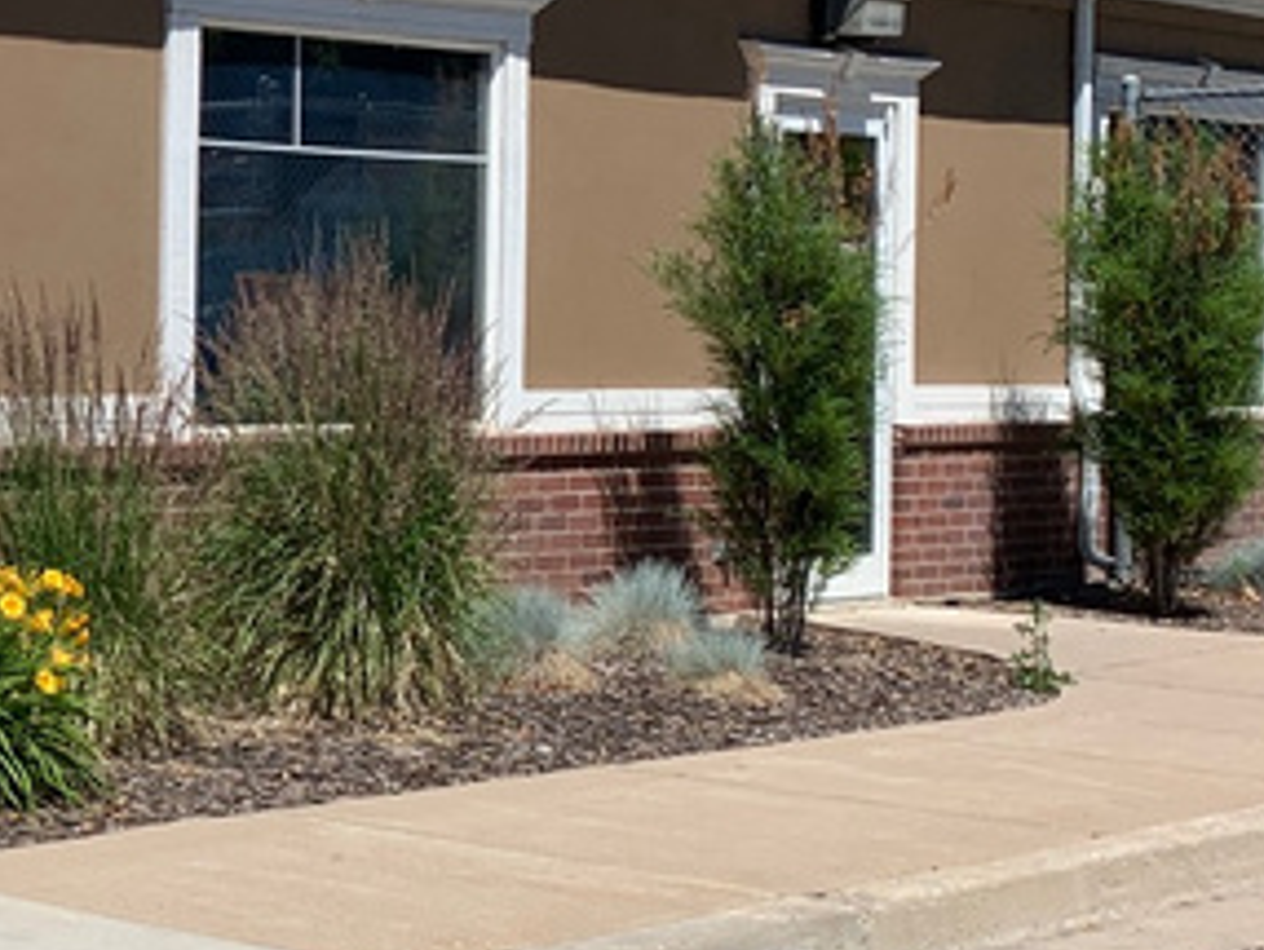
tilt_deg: +0.9
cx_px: -508
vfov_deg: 15.9
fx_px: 3399
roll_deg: -0.8
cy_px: 336
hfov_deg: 19.0
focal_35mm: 93
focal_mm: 4.25
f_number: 1.8
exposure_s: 1/2545
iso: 25
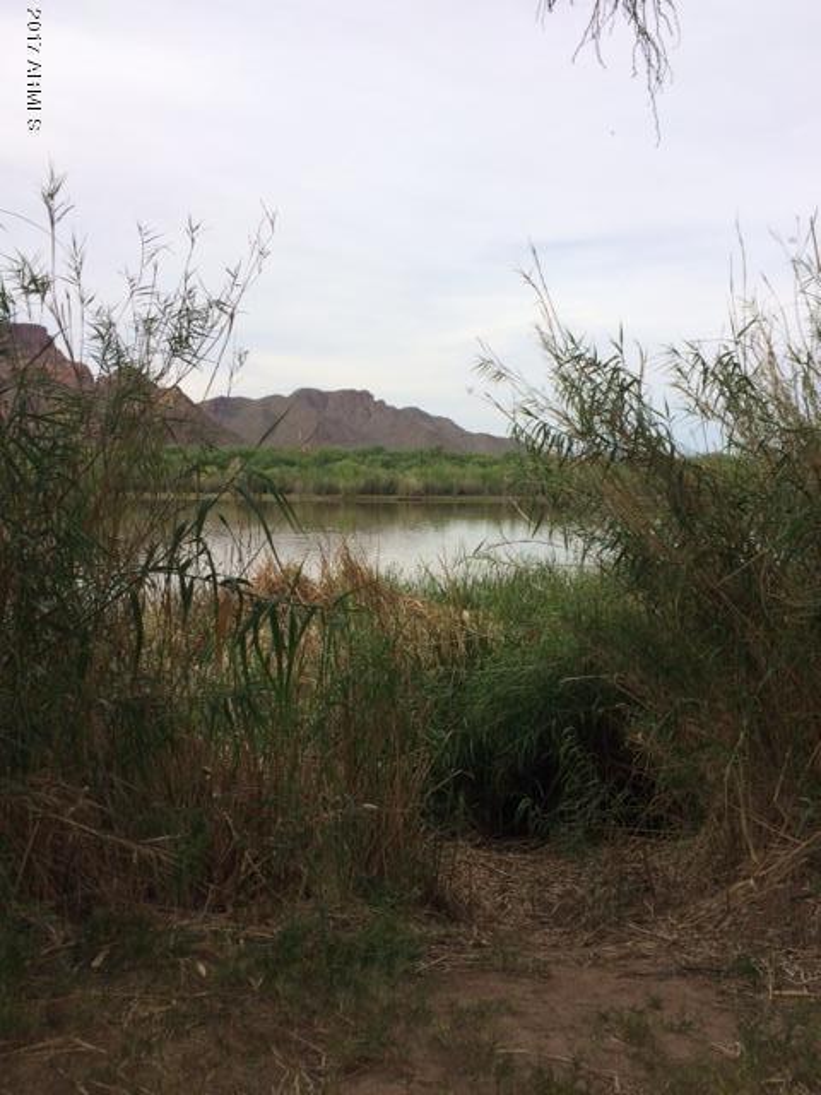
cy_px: 548
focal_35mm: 29
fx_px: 917
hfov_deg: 48.2
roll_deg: -0.4
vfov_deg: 61.7
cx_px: 410
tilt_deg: -5.6
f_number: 2.2
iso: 32
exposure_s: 1/1325
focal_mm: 4.15
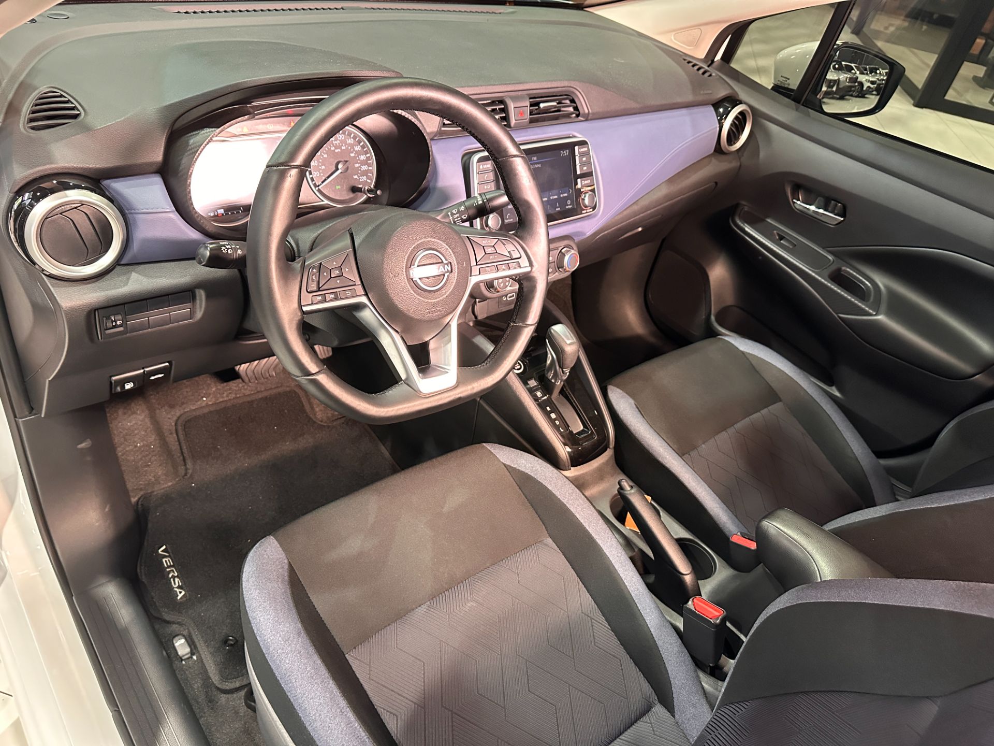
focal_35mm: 24
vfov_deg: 56.8
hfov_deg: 71.6
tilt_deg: -38.0
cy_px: 373
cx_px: 497
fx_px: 689
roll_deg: -12.1
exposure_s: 1/60
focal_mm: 6.86
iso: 640
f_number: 1.78
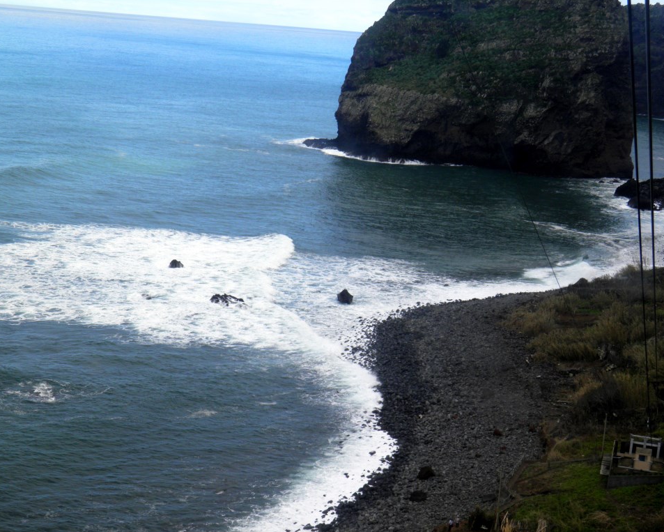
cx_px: 339
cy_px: 266
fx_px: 1278
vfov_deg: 23.5
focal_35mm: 65
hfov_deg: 29.1
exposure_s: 1/125
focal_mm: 11.2
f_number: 6
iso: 50
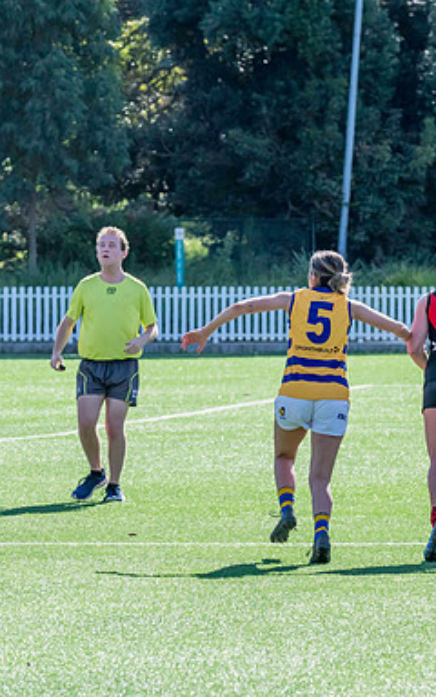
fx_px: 7186
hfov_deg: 3.5
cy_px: 266
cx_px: -99
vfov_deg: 5.6
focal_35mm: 378
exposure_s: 1/1600
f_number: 8
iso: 800
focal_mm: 195
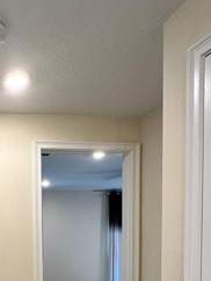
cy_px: 257
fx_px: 300
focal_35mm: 37
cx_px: -19
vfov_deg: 45.1
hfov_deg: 33.9
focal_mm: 2.22
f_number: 2.2
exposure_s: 1/120
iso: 160
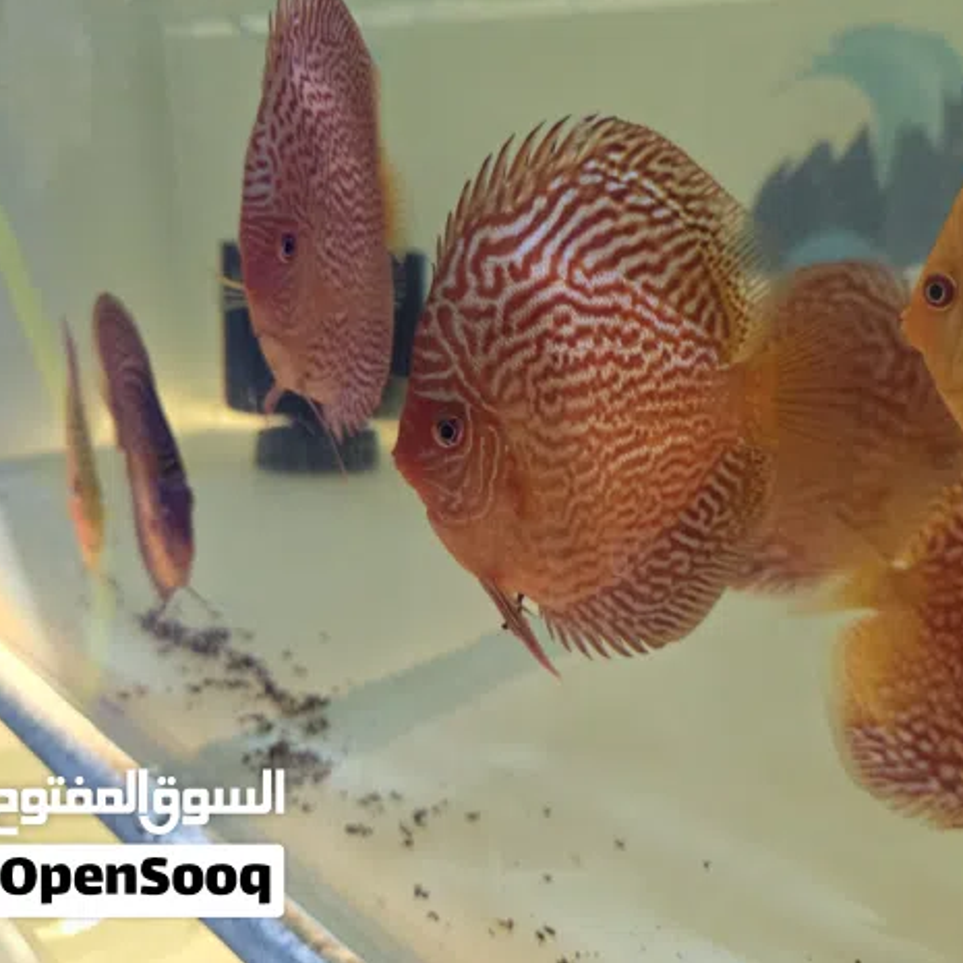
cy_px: 470
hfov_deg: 56.7
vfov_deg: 57.3
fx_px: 881
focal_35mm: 28
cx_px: 596
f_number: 1.7
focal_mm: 6.3
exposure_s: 1/100
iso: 500
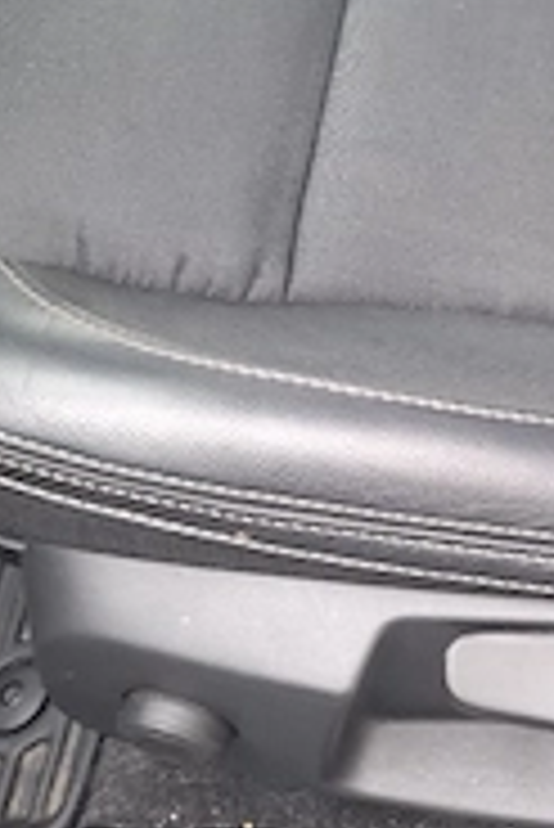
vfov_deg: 37.2
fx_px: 1198
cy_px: 198
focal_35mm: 52
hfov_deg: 25.0
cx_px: 531
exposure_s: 1/100
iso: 250
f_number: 1.8
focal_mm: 5.54
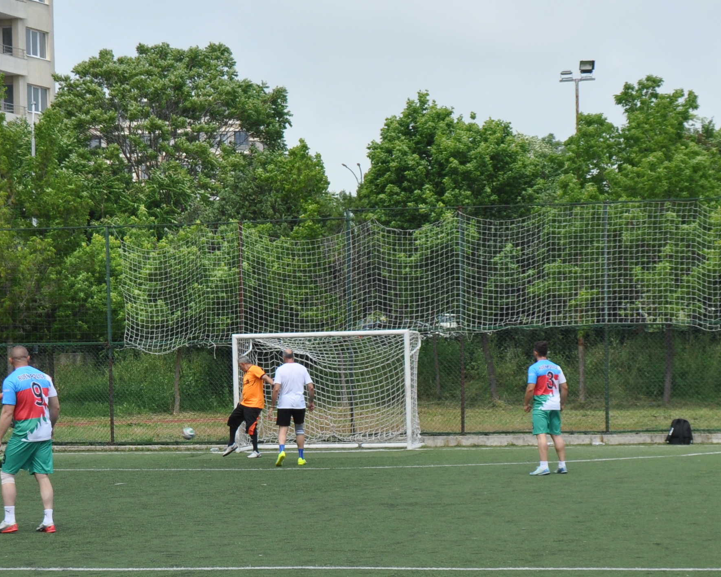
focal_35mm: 109
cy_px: 411
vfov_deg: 14.1
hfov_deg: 17.6
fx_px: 2326
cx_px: 355
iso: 200
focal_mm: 32
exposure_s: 1/250
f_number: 8
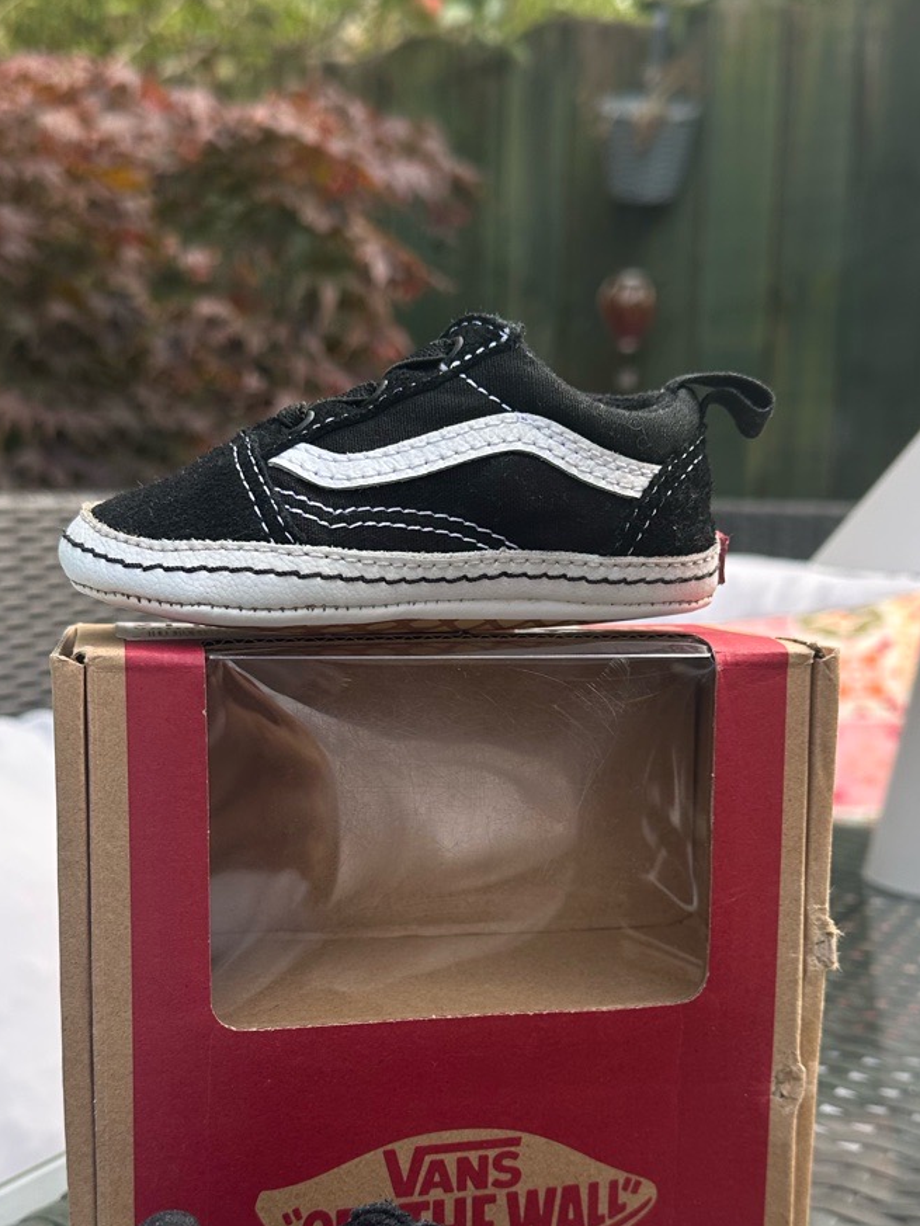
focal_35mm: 44
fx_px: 1559
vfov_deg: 42.6
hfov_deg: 32.9
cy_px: 781
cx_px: 493
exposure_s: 1/263
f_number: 1.78
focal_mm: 6.86
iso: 80
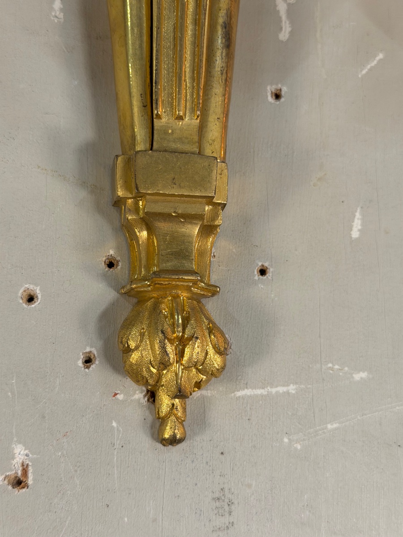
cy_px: 268
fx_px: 745
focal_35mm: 48
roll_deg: -0.8
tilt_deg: +8.7
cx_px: 202
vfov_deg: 39.7
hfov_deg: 30.3
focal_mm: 6.76
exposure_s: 1/50
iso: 100
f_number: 1.78
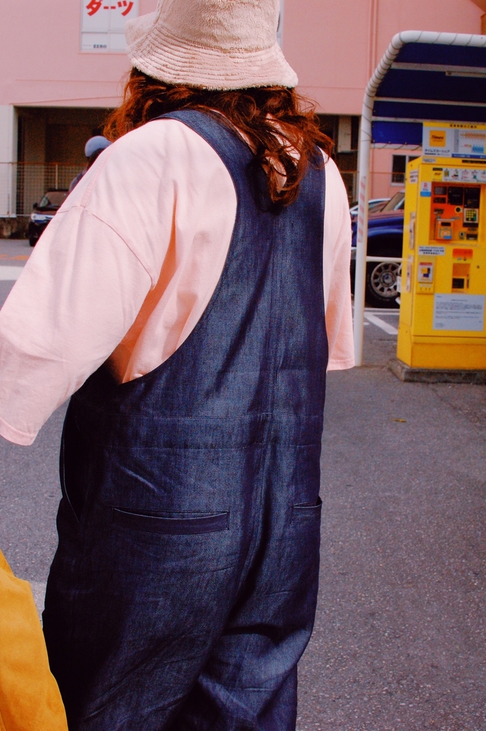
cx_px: 243
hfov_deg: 25.7
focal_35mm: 52
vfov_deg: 37.9
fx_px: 1065
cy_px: 366
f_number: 13
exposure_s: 1/640
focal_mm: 35
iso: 800
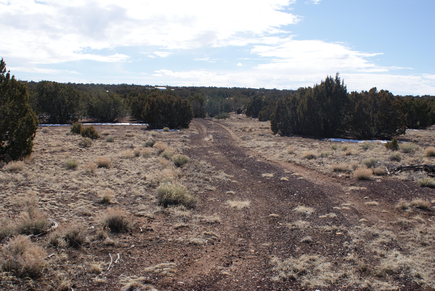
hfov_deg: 49.5
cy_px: 146
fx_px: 472
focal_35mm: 39
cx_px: 218
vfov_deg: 34.3
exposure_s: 1/160
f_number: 11
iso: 100
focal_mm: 26
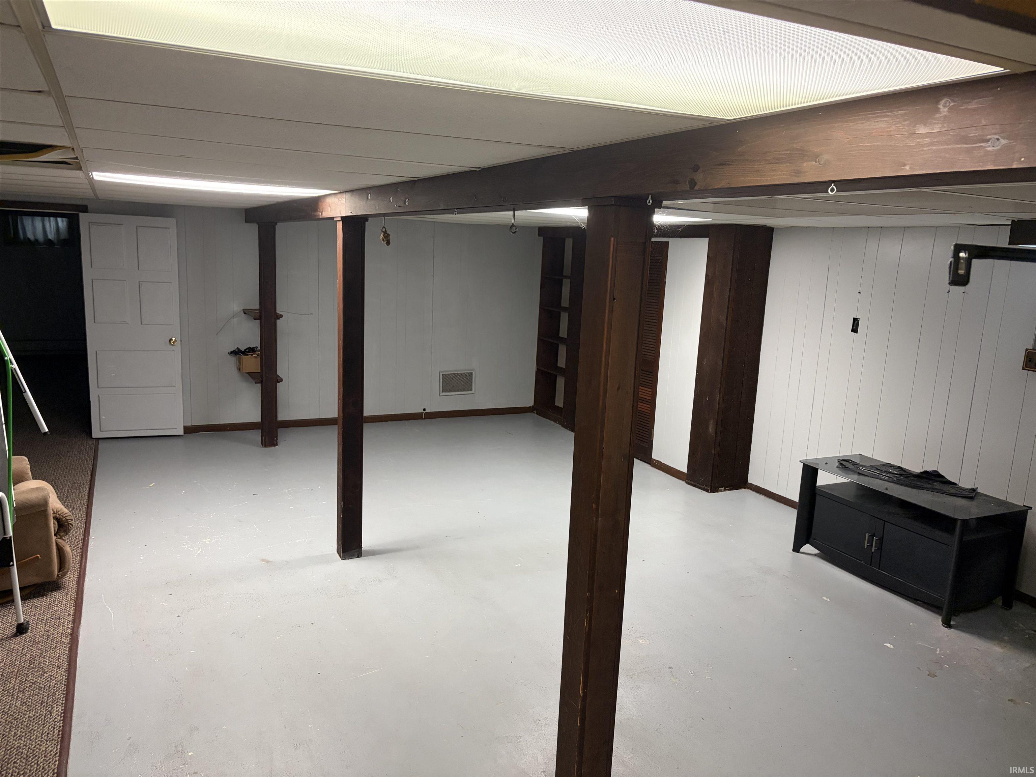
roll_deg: -3.1
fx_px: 778
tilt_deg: -10.7
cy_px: 388
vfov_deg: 53.1
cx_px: 518
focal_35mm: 26
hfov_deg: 67.3
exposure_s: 1/60
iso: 320
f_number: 1.6
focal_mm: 5.96
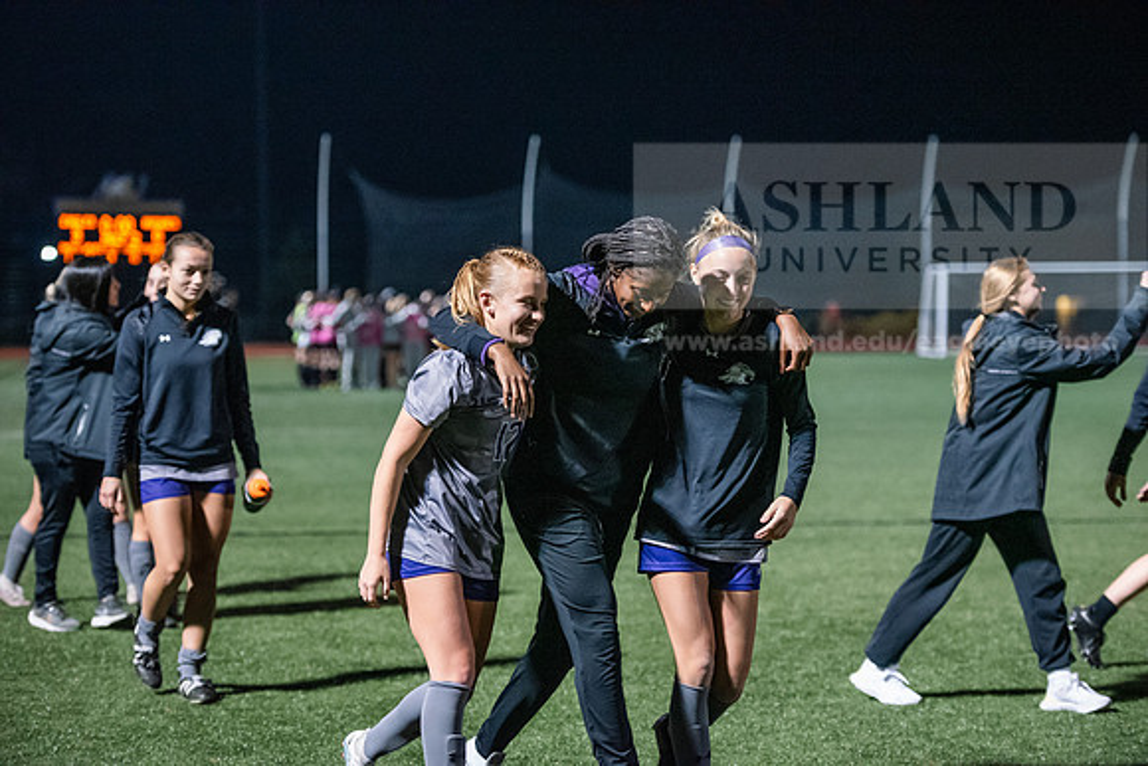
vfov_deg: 13.7
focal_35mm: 100
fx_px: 3189
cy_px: 383
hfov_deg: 20.4
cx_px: 574
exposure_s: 1/800
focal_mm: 100
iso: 8000
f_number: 3.2
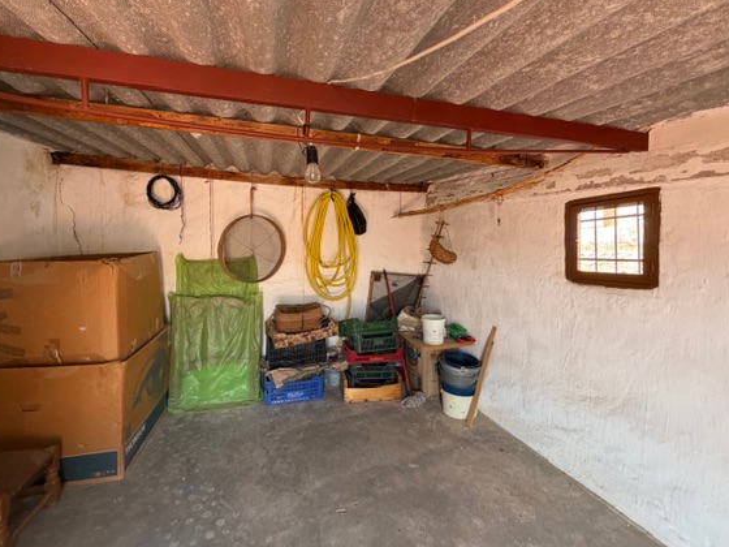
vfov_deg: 78.0
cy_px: 255
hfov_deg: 94.5
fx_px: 337
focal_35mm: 16
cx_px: 357
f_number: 2.2
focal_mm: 2.22
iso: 250
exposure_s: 1/121
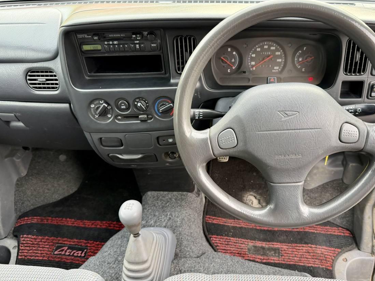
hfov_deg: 63.2
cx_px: 213
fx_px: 303
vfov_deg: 49.7
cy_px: 150
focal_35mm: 28
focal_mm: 6.76
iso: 200
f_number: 1.78
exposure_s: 1/66
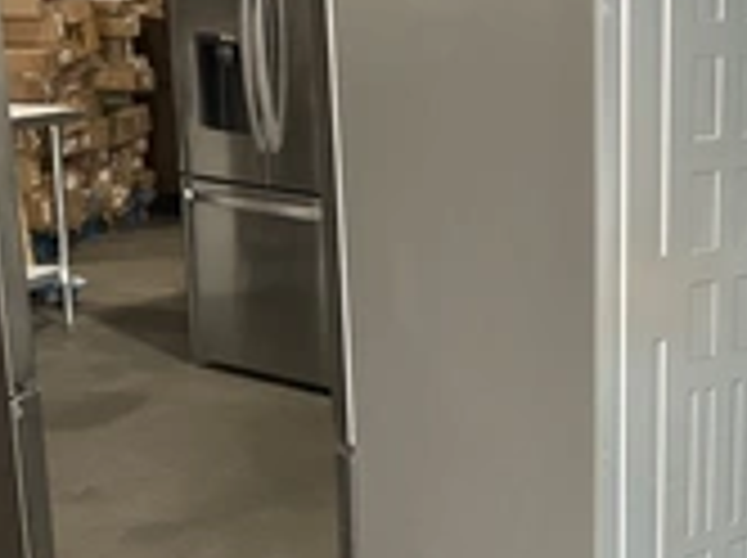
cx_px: 693
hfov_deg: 26.7
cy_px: 396
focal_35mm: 70
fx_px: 1508
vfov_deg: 20.8
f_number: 1.8
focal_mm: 3
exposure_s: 1/122
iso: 50
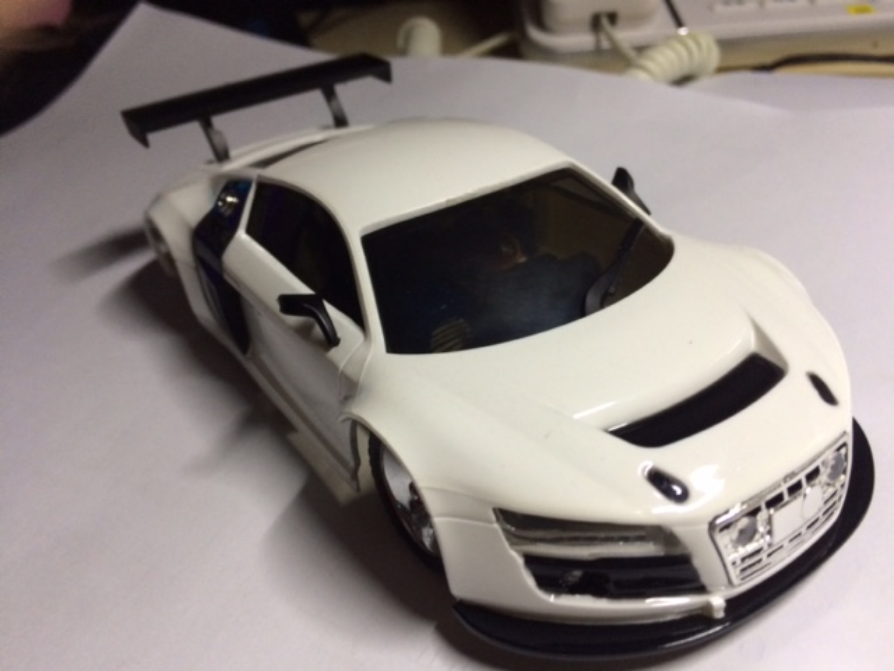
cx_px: 447
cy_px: 336
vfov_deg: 48.2
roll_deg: +4.5
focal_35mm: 29
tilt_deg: -32.6
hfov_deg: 61.7
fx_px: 749
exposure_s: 1/33
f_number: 2.2
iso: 125
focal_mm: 4.15
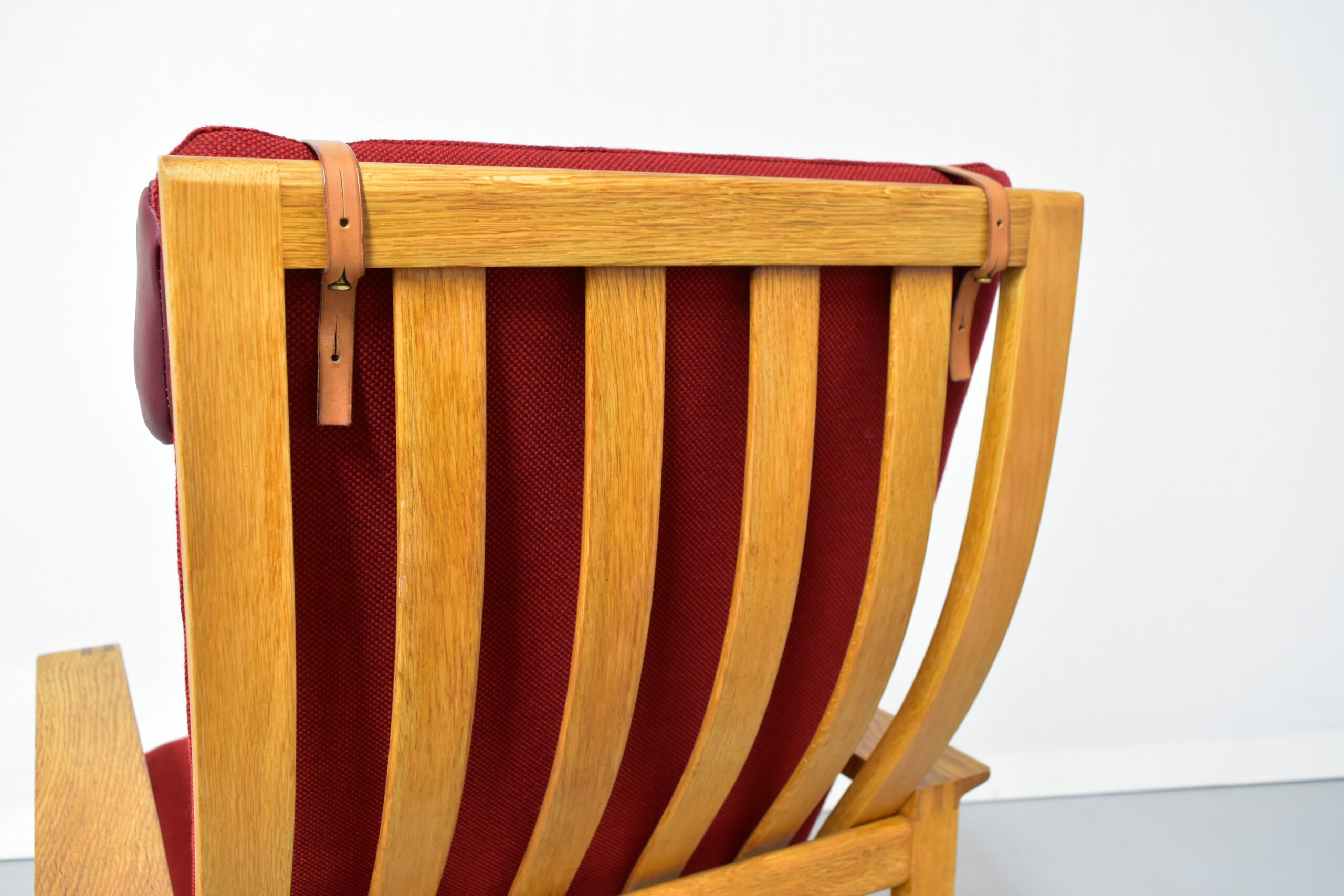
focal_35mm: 32
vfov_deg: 41.7
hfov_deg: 59.5
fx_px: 1176
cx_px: 672
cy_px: 448
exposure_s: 1/15
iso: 1600
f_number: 5.6
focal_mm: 21
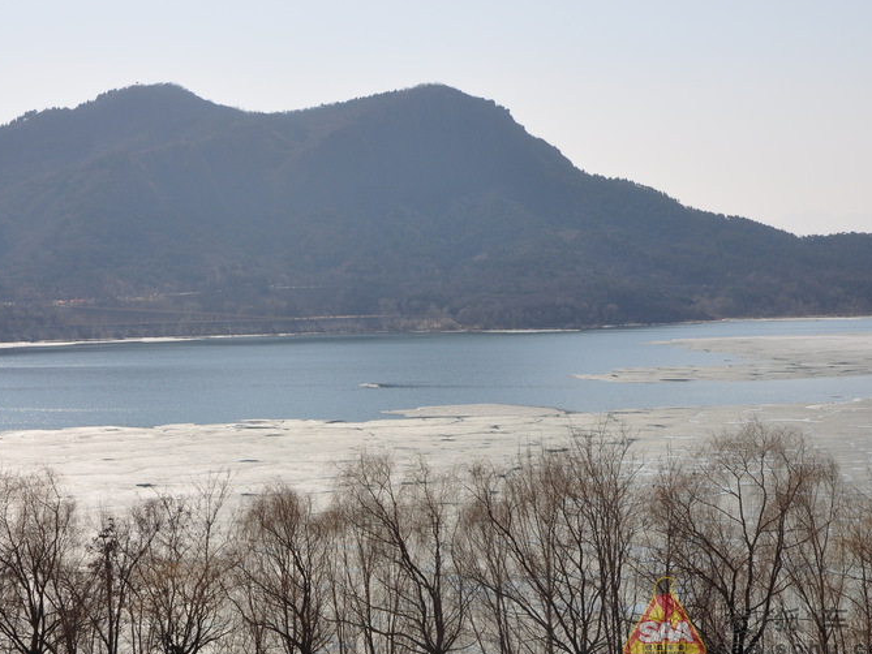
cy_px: 332
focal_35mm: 76
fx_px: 1904
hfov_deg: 25.8
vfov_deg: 19.5
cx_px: 407
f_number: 11
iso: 200
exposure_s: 1/400
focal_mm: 45
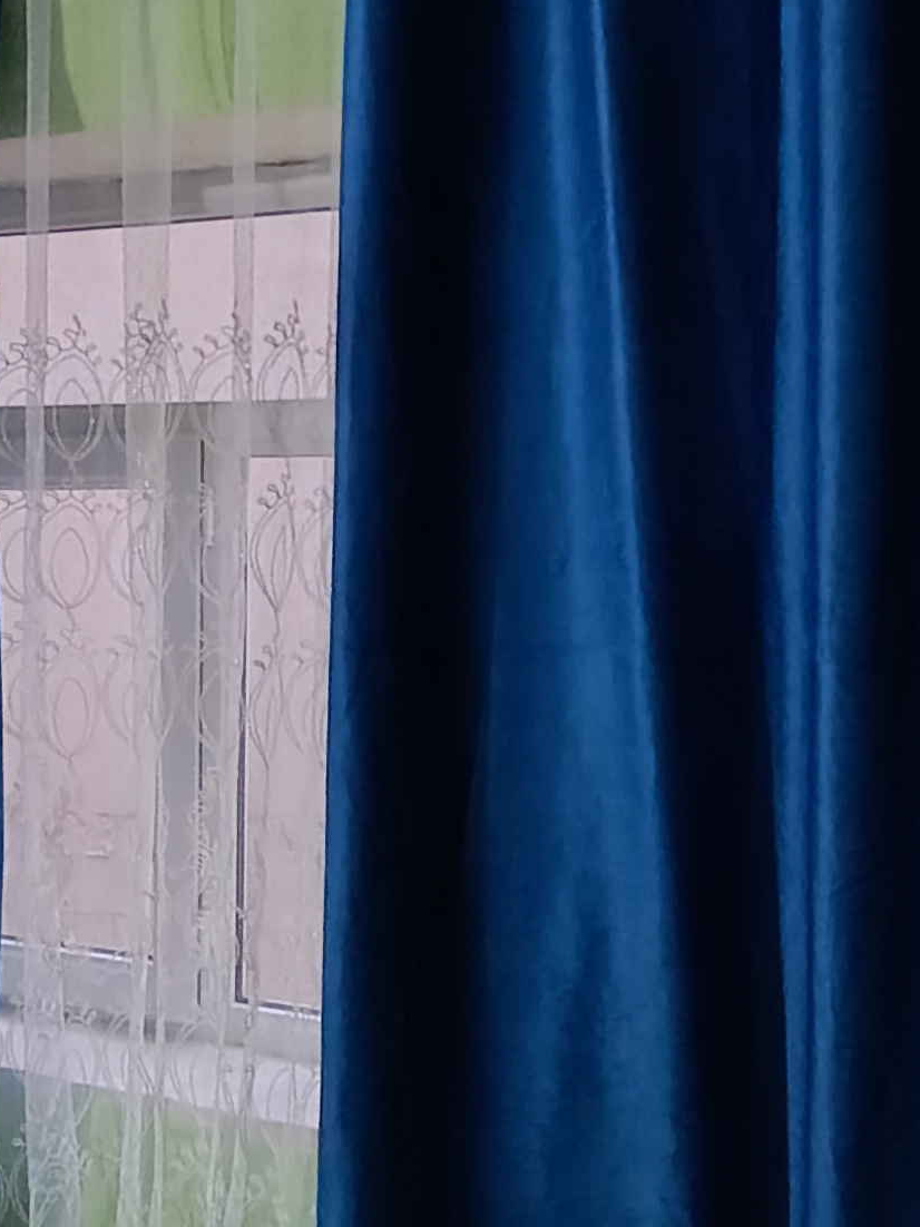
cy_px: 550
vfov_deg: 46.7
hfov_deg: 35.9
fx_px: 1418
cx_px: 408
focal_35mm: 40
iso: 1499
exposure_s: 1/33.3
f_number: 2.2
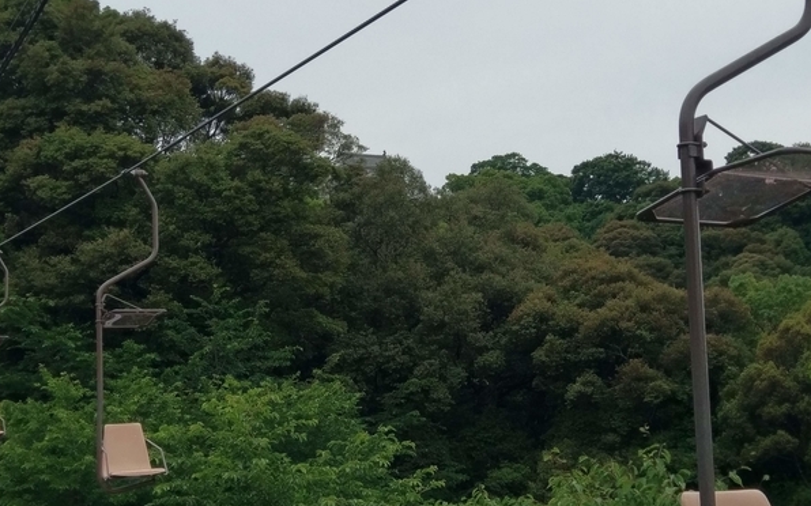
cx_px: 404
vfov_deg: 34.3
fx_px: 817
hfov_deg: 52.8
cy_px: 216
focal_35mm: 37
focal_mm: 4.58
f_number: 1.8
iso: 125
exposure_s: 1/3692
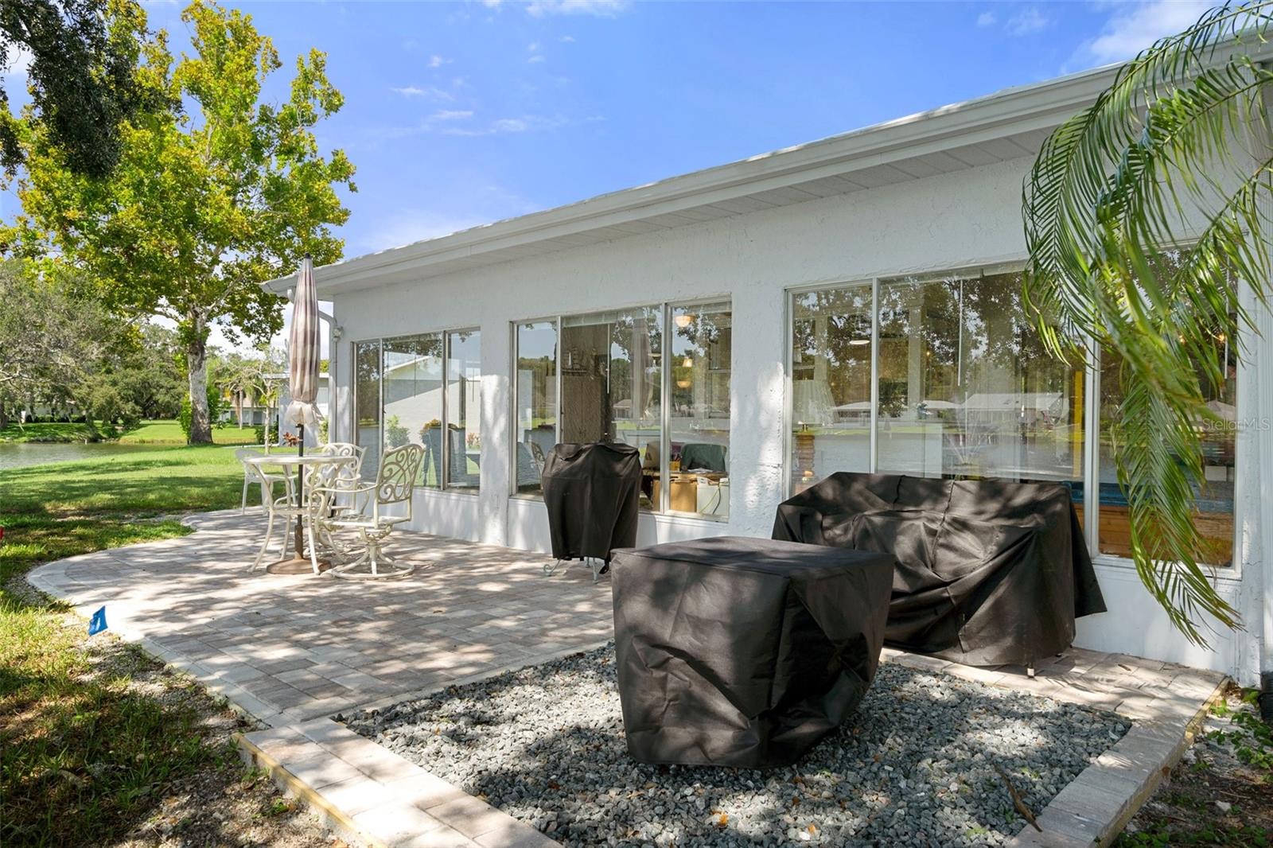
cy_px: 424
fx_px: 778
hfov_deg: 78.6
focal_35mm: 22
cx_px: 636
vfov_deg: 57.2
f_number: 8
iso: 320
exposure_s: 1/80
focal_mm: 22
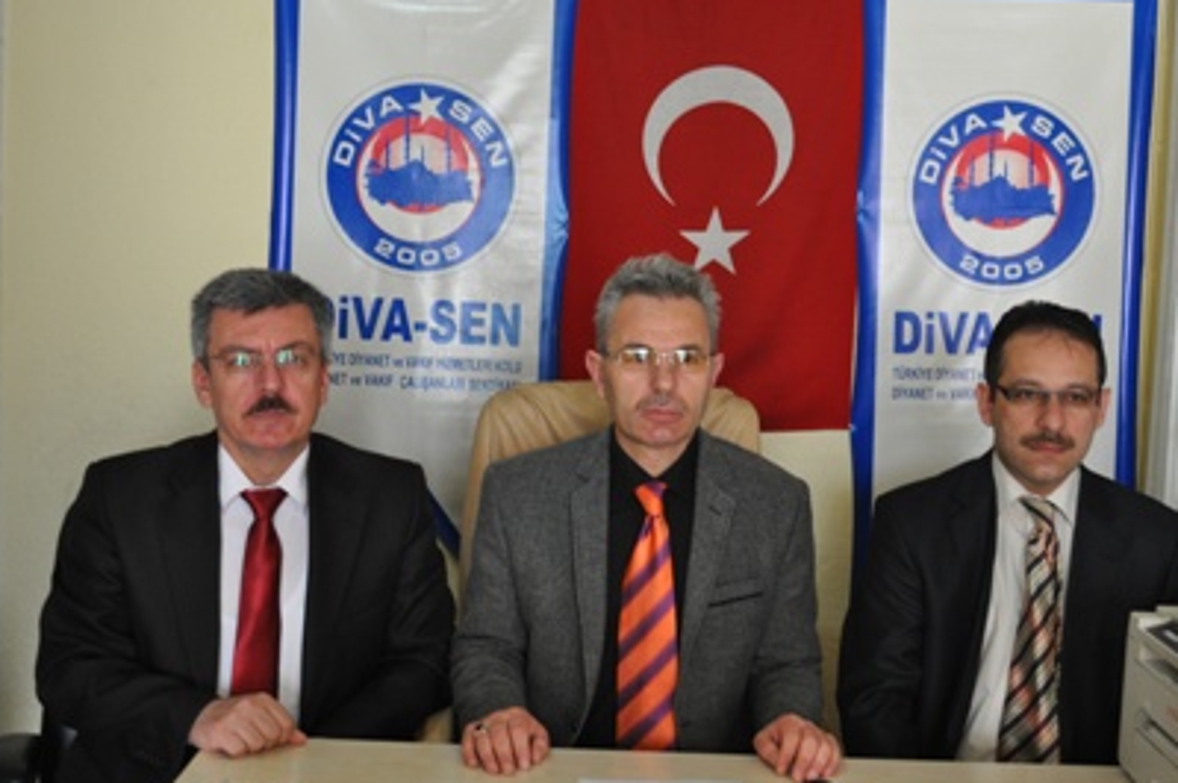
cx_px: 639
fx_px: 1537
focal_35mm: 47
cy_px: 392
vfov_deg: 28.6
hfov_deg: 41.9
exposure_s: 1/40
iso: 800
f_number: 4.5
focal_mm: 28
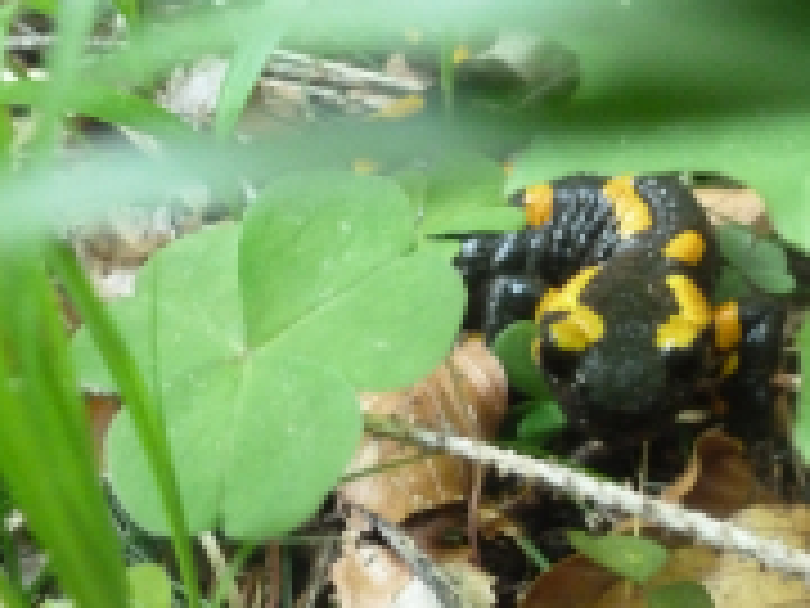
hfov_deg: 37.9
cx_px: 670
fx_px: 1123
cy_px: 405
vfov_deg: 30.0
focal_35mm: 48
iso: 800
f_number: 3.3
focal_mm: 4.3
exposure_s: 1/25
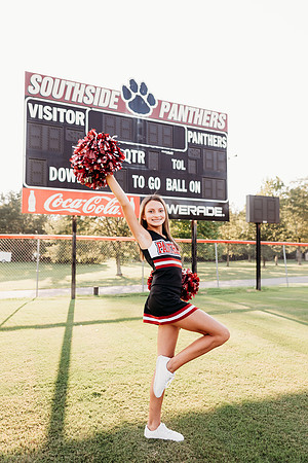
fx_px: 308
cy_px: 232
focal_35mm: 24
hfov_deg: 53.1
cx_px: 154
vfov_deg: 73.7
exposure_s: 1/500
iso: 200
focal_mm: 24
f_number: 2.8
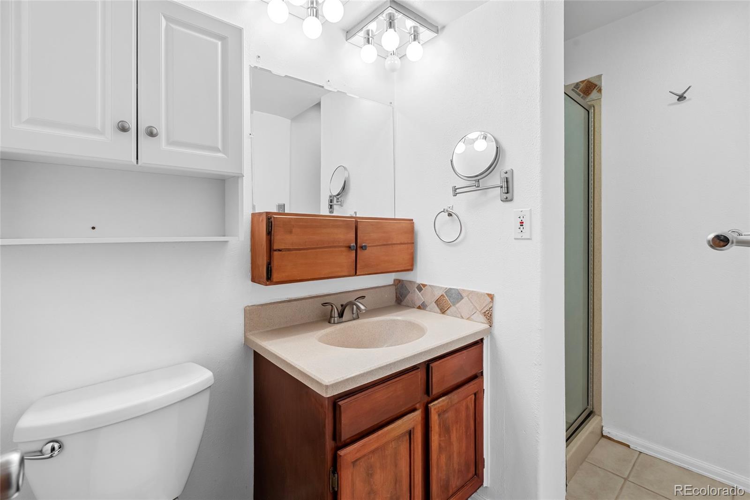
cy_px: 250
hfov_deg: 96.7
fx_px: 333
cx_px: 375
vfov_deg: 73.7
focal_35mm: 16
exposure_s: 1/5
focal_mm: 16
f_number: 9
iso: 320
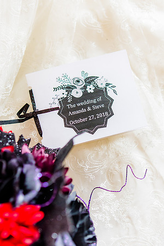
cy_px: 123
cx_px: 82
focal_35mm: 52
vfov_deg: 37.9
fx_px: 359
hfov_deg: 25.8
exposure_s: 1/100
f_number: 2.2
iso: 800
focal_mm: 35
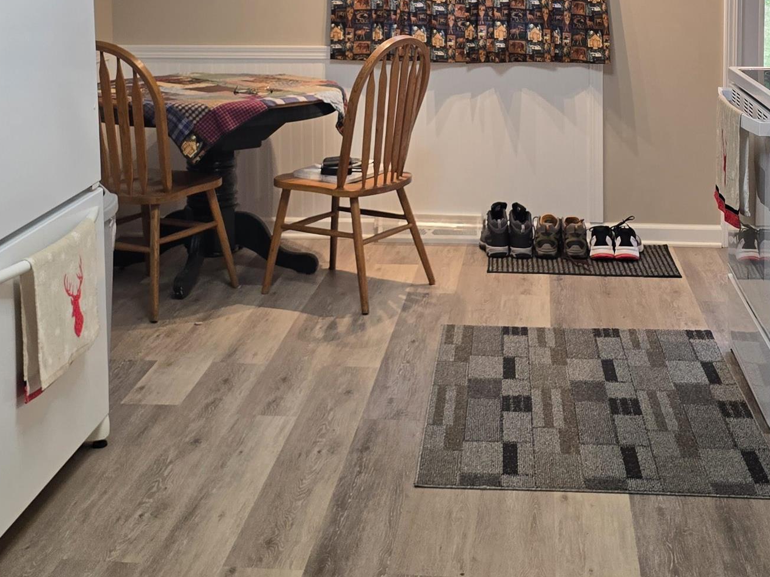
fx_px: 1201
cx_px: 406
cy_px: 51
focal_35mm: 54
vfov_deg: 26.1
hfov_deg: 35.5
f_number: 1.7
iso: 160
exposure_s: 1/120
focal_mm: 6.3
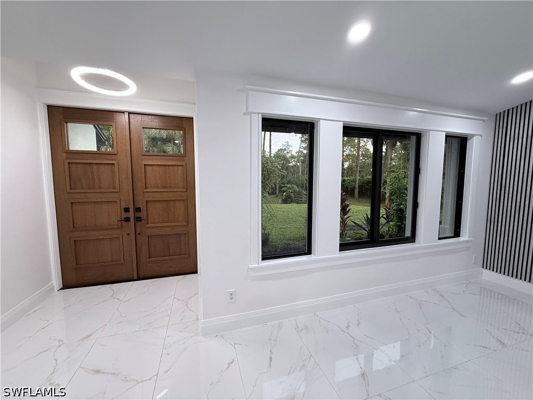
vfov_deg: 85.7
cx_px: 266
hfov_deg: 102.1
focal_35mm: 14
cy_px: 200
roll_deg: -0.3
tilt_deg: -3.8
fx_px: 216
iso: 250
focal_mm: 2.22
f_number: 2.2
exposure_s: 1/120
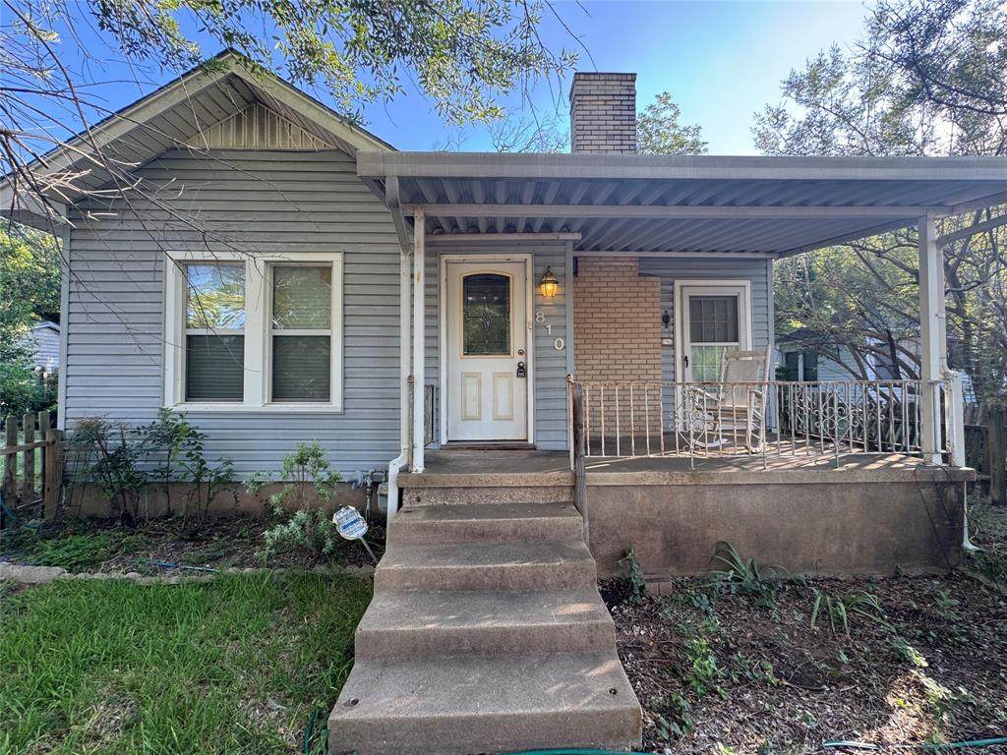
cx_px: 504
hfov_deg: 102.1
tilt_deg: +2.2
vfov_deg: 85.7
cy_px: 378
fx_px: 407
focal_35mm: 14
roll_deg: -0.4
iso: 50
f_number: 2.2
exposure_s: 1/99
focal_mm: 2.22
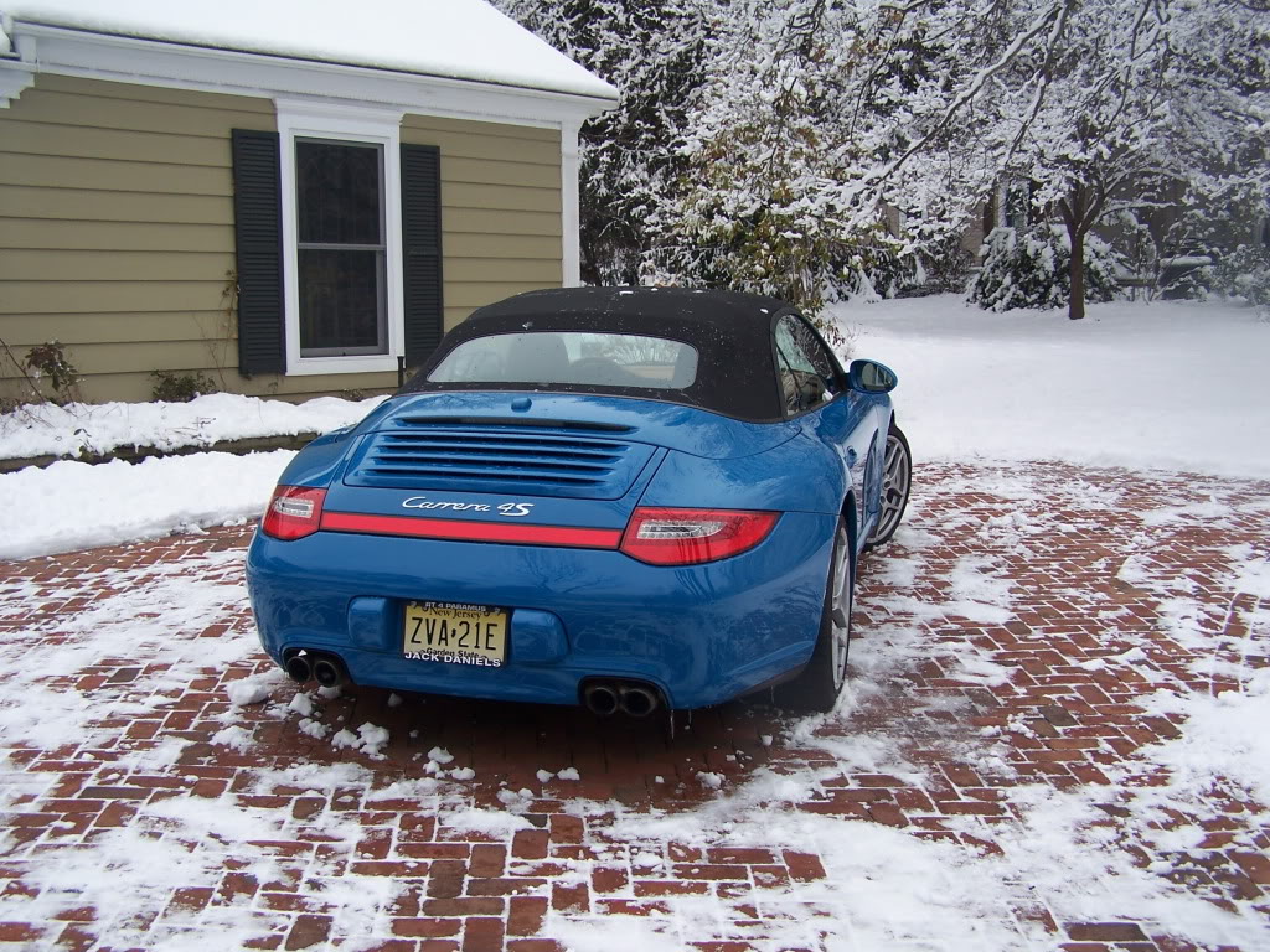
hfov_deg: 49.0
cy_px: 476
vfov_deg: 37.7
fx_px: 1394
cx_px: 635
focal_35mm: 38
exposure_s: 1/200
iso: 80
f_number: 2.8
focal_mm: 6.3
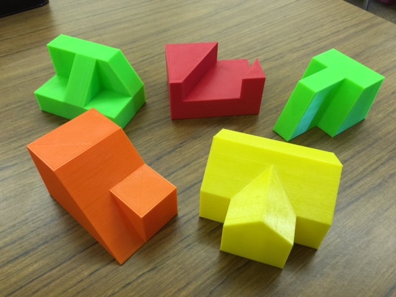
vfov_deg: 48.2
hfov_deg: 61.7
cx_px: 198
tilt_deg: -46.1
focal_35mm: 29
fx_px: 332
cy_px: 148
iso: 32
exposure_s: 1/30
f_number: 2.2
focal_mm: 4.15
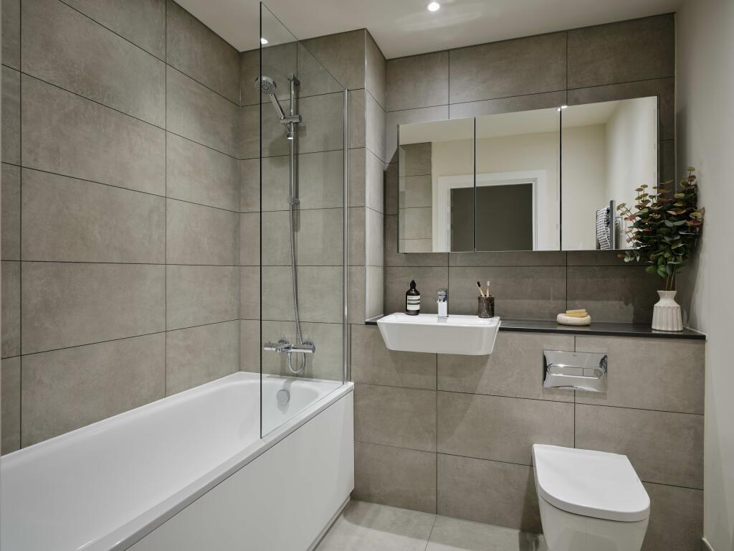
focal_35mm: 20
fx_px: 424
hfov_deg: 81.7
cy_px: 276
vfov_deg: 66.0
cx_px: 367
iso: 400
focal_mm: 25.9
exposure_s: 1
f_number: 11
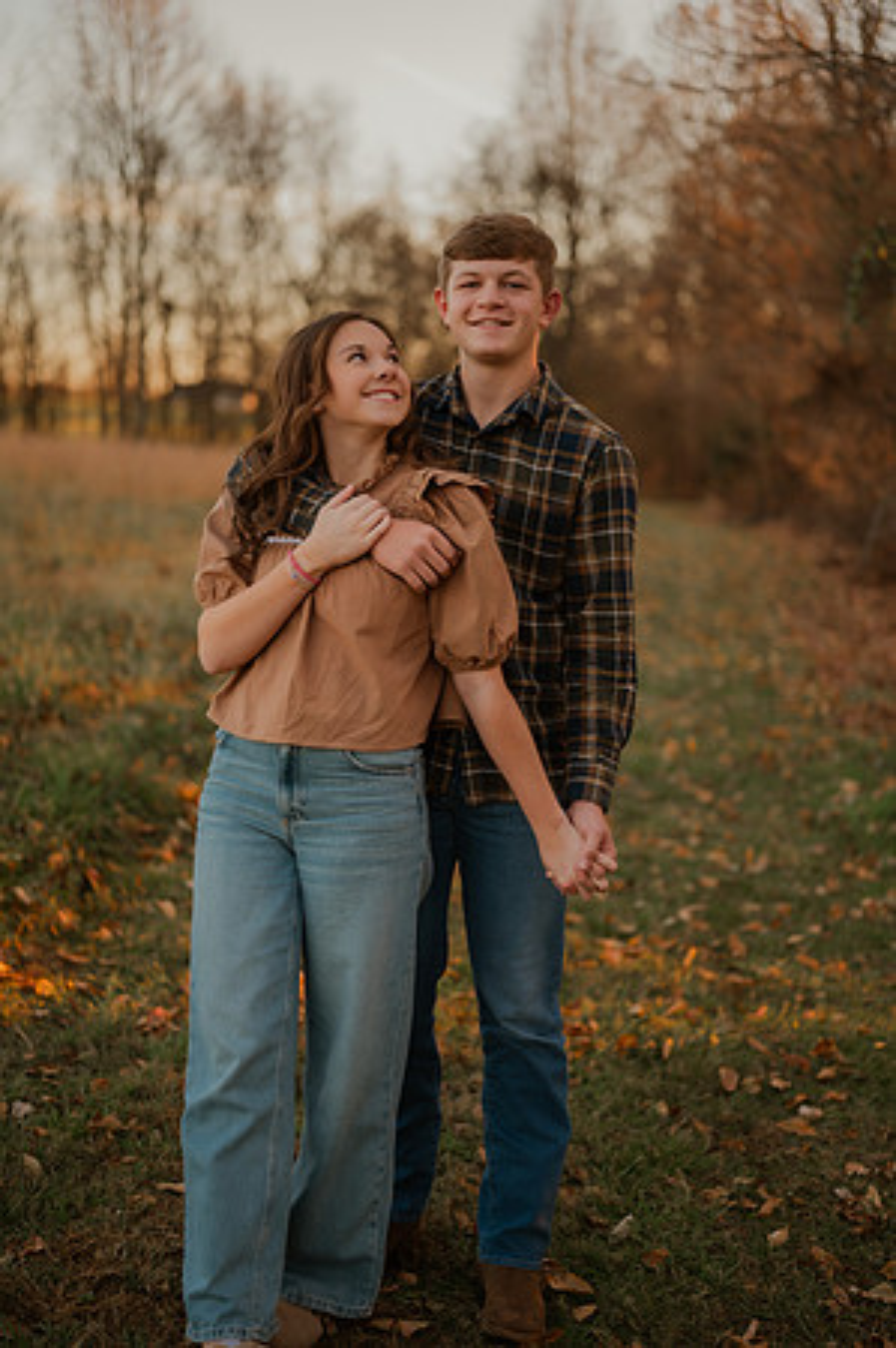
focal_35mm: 50
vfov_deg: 39.6
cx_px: 448
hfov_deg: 26.9
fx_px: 1871
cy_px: 674
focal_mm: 50
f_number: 1.8
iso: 100
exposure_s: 1/125
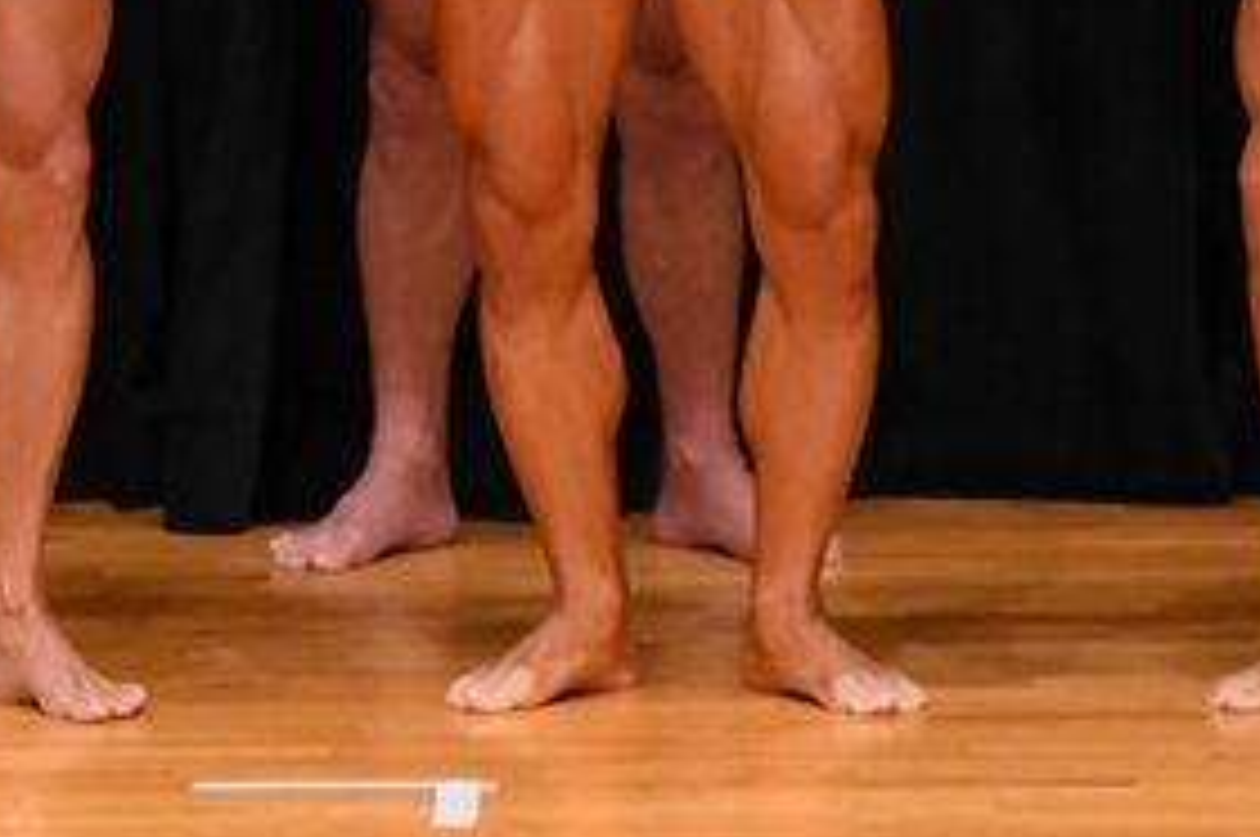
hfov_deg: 2.6
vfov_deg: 1.7
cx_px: -43
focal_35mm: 789
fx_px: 27583
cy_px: -270
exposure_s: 1/400
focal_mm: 190
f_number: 5.6
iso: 4000
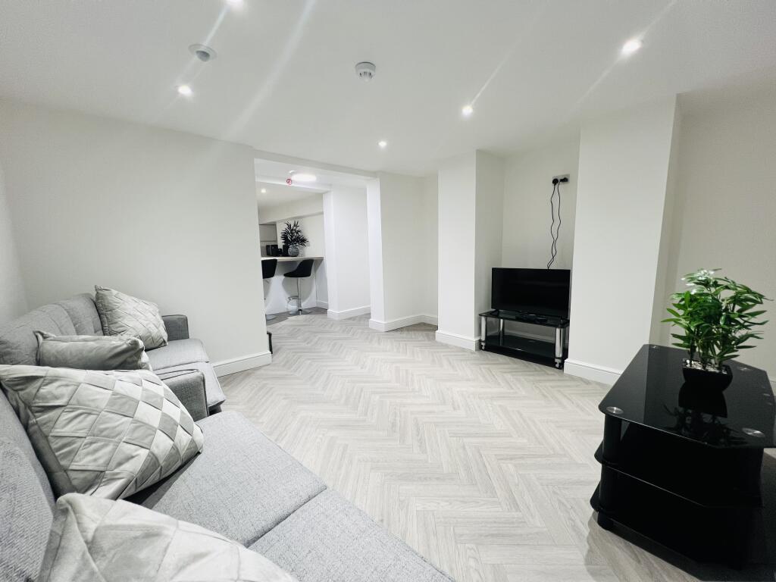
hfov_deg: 106.2
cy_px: 291
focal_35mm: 13
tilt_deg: -8.6
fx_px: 291
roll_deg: +0.9
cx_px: 388
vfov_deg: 89.9
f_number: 1.8
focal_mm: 1.57
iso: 200
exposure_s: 1/100
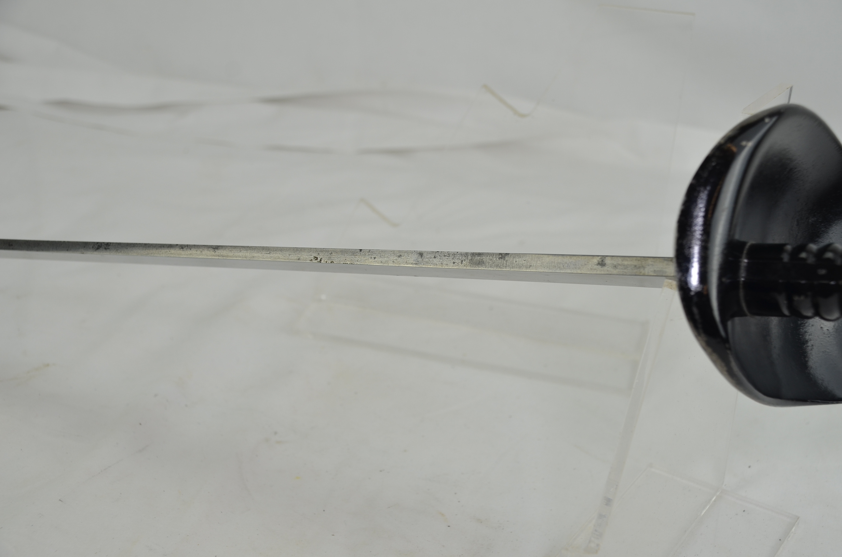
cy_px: 278
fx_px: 1225
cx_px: 421
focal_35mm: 52
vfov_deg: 25.6
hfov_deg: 37.9
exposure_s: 1/125
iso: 250
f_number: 5.6
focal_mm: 35
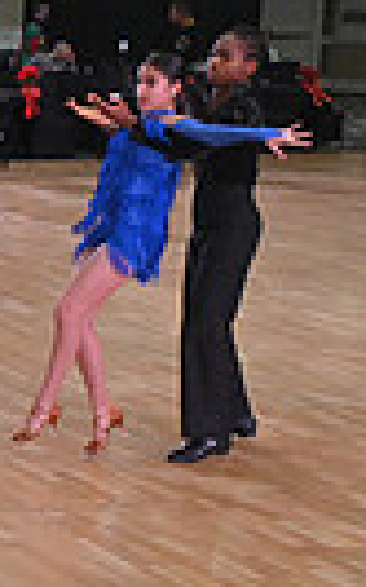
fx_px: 1710
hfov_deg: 10.0
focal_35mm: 107
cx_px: -622
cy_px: 302
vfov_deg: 19.5
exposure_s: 1/400
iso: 3200
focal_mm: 24
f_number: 5.6
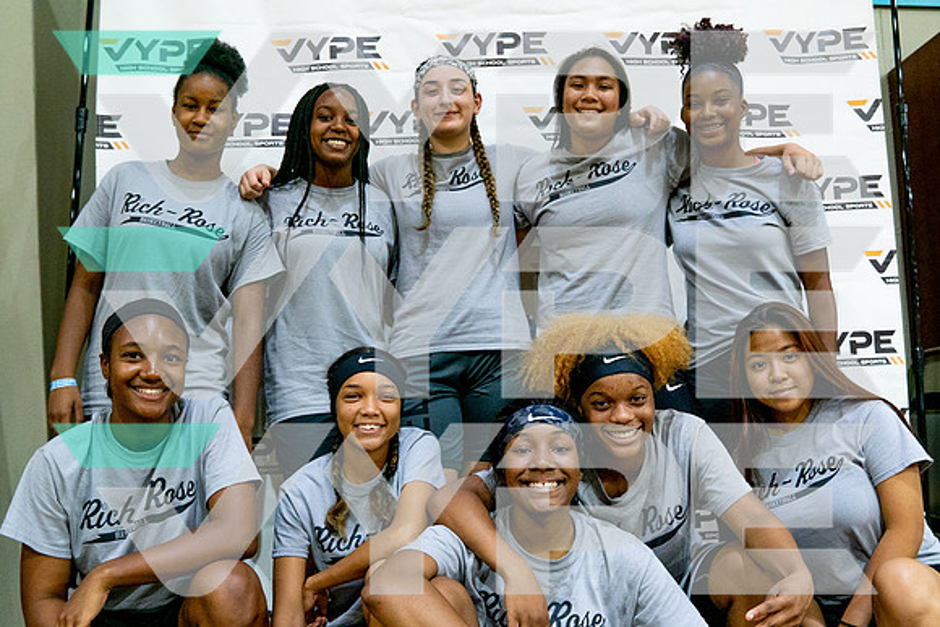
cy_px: 368
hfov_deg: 59.8
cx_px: 484
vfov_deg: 41.8
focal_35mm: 31
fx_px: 818
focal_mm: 24
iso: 2500
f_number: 4
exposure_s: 1/125
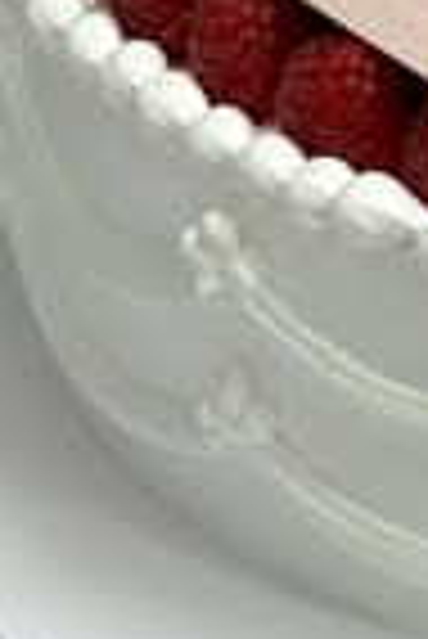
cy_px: -209
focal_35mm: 240
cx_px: 851
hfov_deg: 5.6
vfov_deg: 8.4
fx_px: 4269
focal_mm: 6.86
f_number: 1.78
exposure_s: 1/195
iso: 80
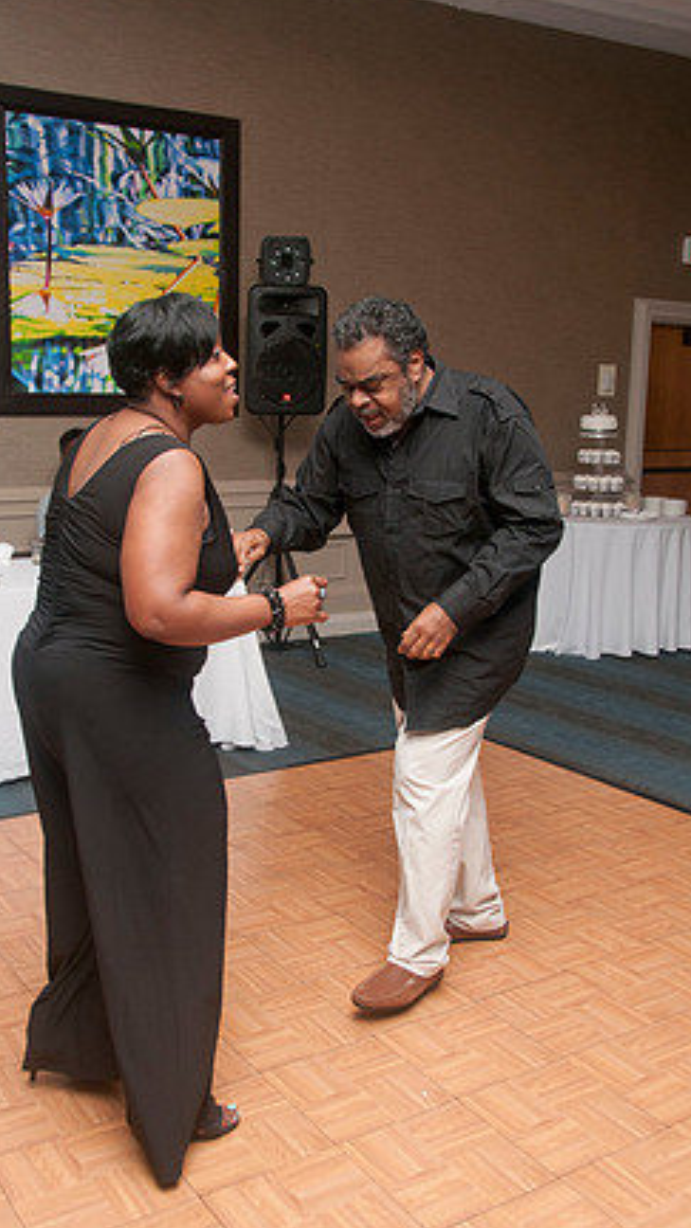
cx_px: 300
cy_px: 620
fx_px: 1173
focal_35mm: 36
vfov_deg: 55.3
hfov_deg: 32.8
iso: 400
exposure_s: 1/125
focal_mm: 22
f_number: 5.6
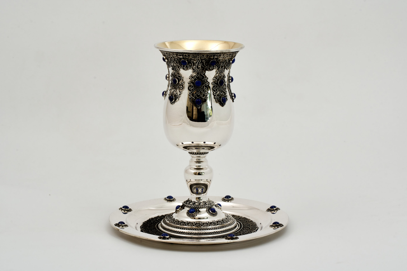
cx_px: 204
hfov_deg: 20.4
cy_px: 136
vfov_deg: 13.7
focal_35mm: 100
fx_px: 1131
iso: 640
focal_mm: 100
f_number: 14
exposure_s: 1/160
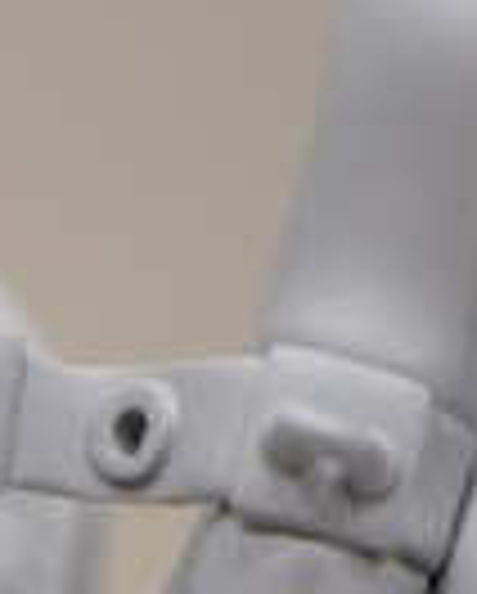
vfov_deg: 4.5
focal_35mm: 425
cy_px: -151
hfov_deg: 3.6
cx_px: 747
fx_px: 7483
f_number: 5.6
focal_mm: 50
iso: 3200
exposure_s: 1/52
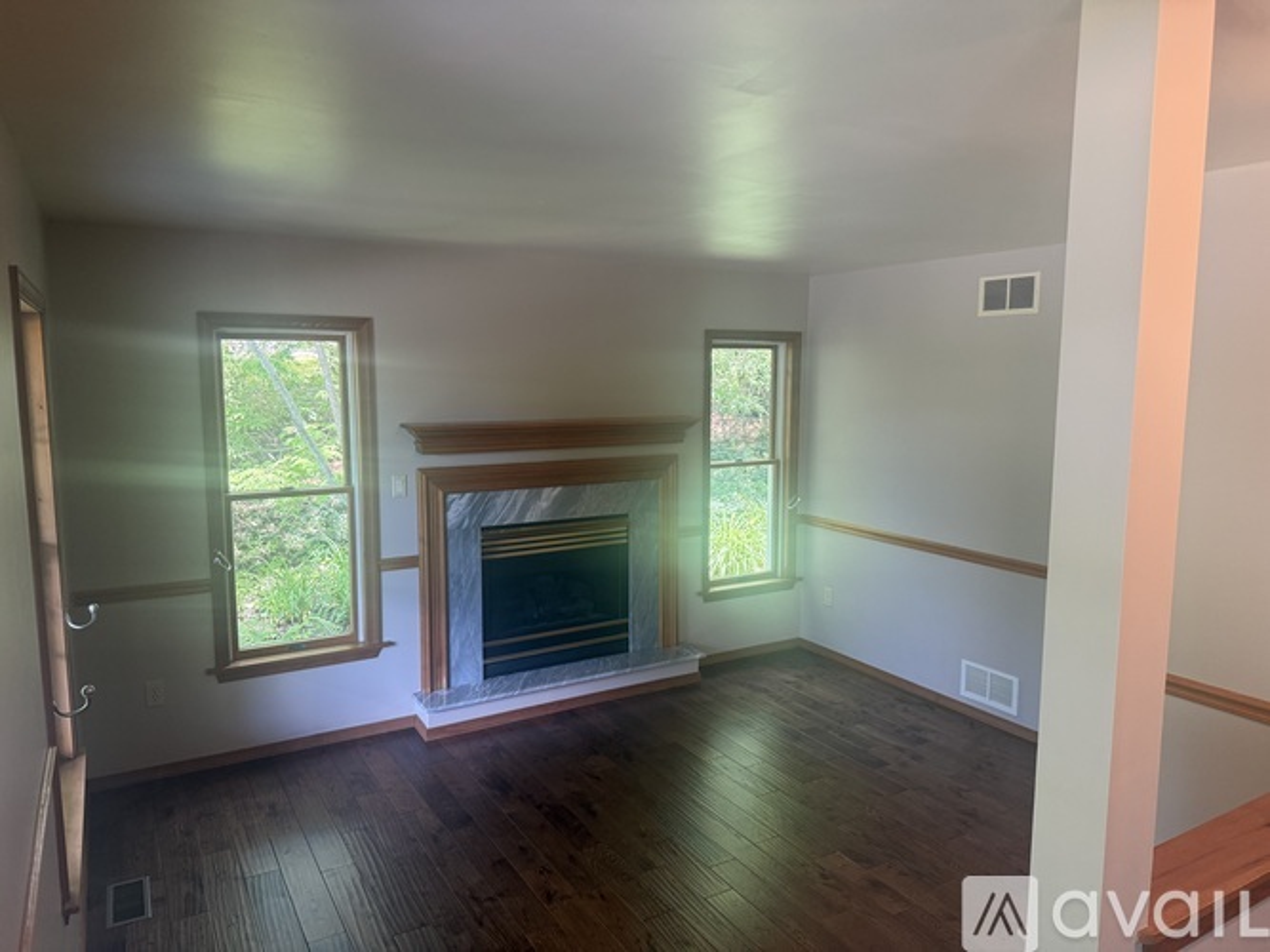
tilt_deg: -6.6
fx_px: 880
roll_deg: +0.0
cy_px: 476
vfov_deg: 56.8
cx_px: 635
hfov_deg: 71.6
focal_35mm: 24
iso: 200
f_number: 1.78
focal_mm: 6.76
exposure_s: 1/60
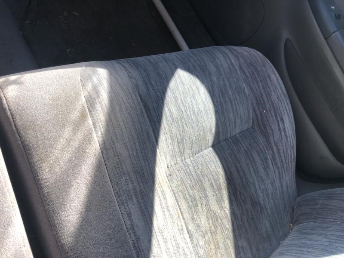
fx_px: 278
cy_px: 129
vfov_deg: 49.7
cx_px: 172
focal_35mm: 28
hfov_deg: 63.4
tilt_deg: -56.0
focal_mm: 3.99
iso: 20
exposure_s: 1/231
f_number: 1.8
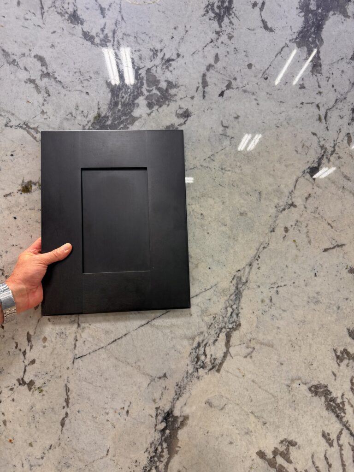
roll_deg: +0.8
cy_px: 236
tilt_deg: -5.9
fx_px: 327
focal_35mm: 24
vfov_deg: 71.6
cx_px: 177
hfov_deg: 56.8
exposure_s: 1/120
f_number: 1.78
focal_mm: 6.76
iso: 160
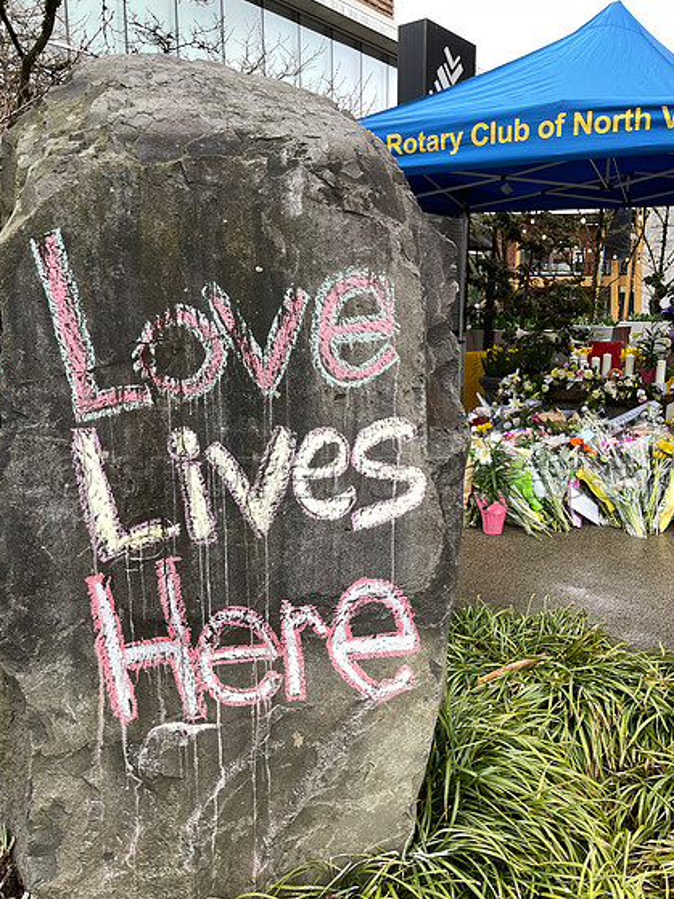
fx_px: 701
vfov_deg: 65.3
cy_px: 465
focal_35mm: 27
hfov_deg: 51.3
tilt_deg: -14.8
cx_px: 342
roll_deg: -0.2
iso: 40
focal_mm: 5.1
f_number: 1.6
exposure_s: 1/121
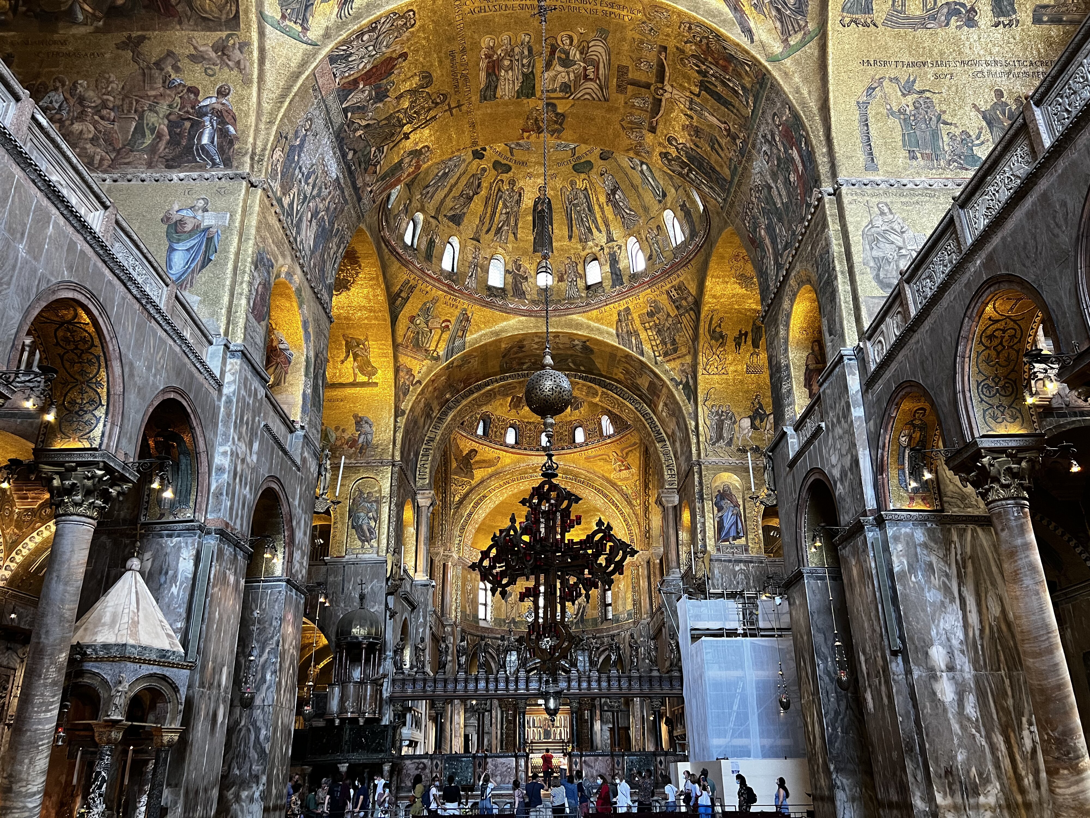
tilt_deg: +23.5
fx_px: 819
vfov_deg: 53.1
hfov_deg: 67.3
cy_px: 409
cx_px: 545
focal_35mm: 26
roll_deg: +0.8
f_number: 1.5
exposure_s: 1/50
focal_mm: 5.7
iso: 400
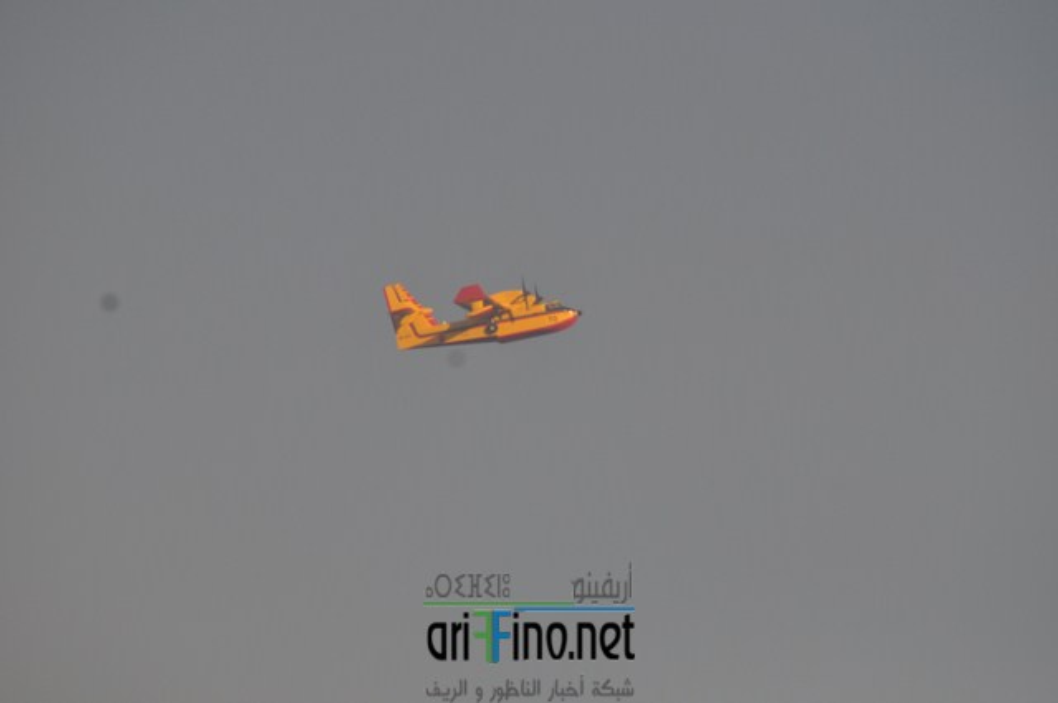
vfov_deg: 4.6
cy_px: 352
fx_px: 8805
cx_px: 529
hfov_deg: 6.9
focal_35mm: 300
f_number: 5.6
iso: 400
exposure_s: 1/1600
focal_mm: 200
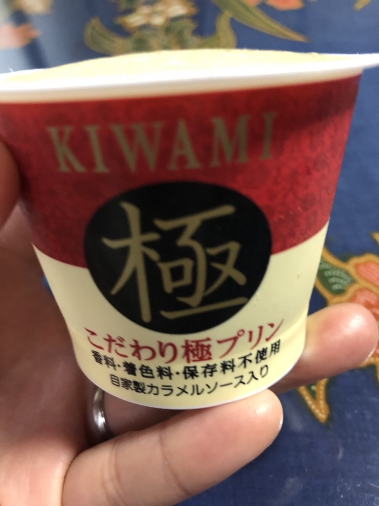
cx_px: 190
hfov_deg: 49.7
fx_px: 409
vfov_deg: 63.4
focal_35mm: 28
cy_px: 253
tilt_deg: -46.1
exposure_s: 1/11
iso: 100
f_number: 1.8
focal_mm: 3.99
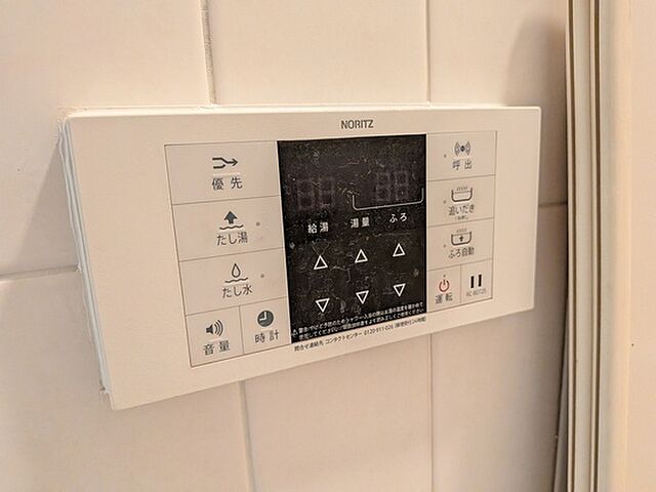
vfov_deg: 56.8
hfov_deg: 71.6
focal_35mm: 24
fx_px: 455
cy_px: 246
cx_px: 328
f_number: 1.7
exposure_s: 1/120
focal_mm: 4.53
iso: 2309
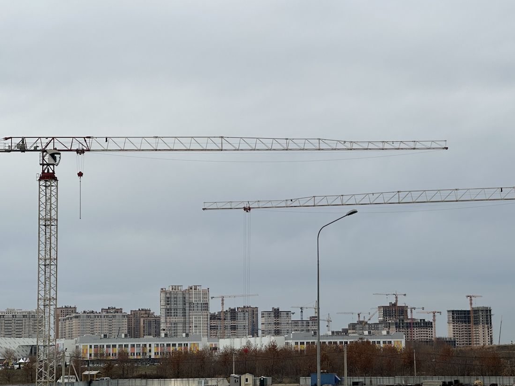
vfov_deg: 17.8
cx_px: 261
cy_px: 192
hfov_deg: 23.6
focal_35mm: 83
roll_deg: +0.5
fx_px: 1235
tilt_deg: +6.7
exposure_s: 1/195
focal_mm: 9
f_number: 2.8
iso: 32
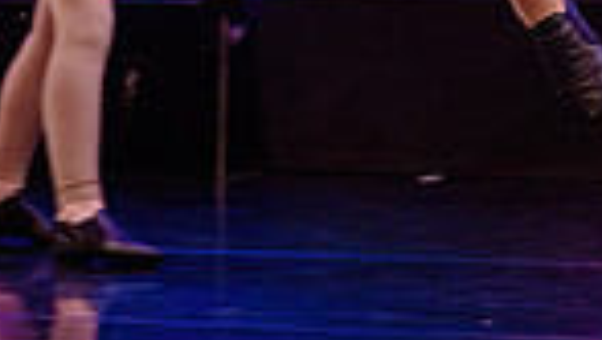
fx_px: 10960
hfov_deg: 3.1
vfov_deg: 1.8
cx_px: -49
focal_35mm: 686
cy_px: -431
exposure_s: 1/320
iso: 1600
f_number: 2.8
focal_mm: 130
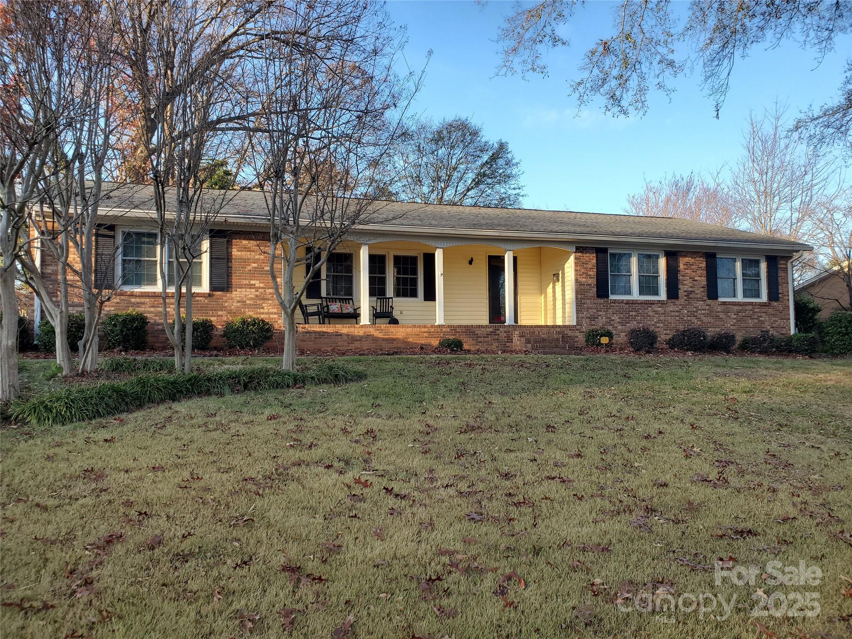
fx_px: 640
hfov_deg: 67.3
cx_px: 426
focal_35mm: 26
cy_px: 320
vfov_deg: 53.1
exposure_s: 1/368
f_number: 2.4
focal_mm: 4.3
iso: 50
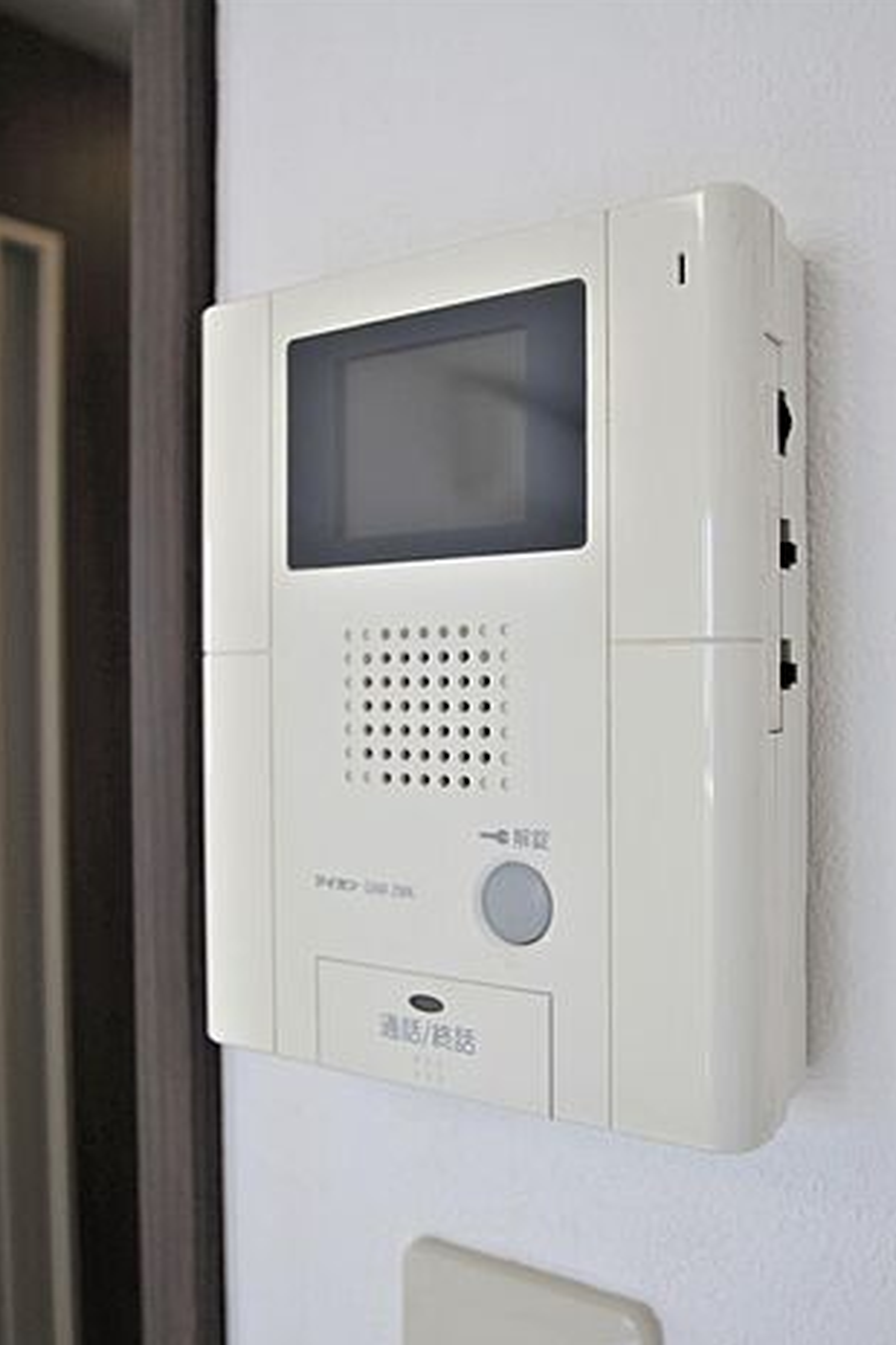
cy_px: 681
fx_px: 1158
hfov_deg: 42.3
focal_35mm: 31
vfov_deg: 60.3
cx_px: 457
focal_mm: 20
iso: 100
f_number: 5
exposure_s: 1/40
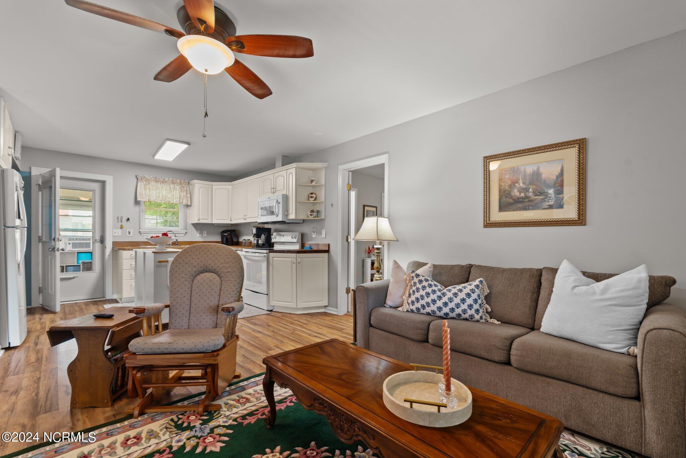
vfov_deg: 73.8
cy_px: 229
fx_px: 305
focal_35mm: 16
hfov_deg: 96.7
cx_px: 343
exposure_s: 1
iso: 800
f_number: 8
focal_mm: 16
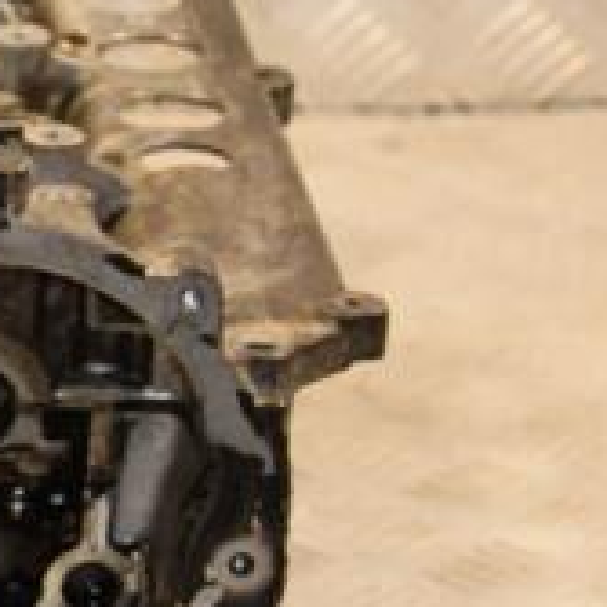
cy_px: 262
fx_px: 5277
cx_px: -360
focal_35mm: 266
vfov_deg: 6.6
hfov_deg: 6.5
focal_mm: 58
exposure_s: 1/125
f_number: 5
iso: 800
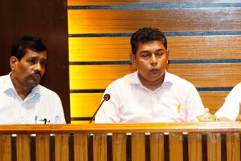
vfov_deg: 7.9
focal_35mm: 173
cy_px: 45
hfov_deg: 11.8
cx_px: 214
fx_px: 1159
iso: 4000
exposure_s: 1/160
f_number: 4
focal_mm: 76
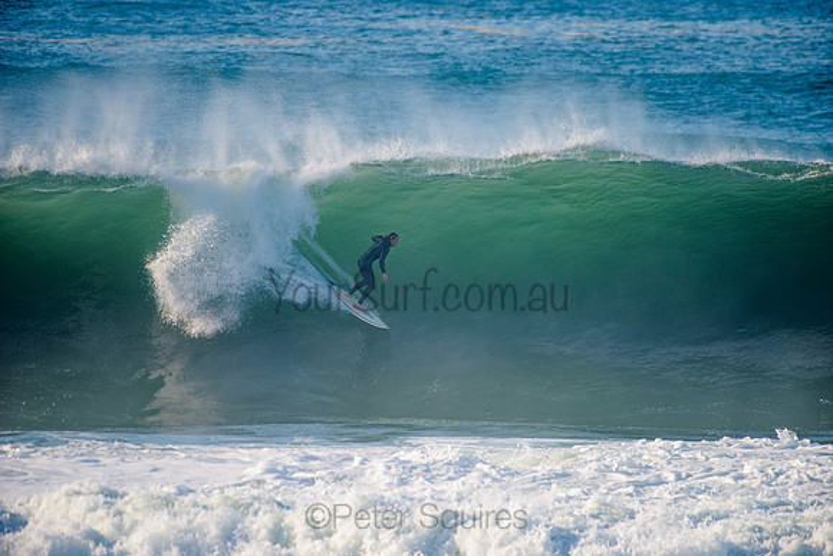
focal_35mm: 500
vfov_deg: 2.8
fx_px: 11572
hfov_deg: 4.1
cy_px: 278
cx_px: 416
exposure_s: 1/1600
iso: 250
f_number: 5.6
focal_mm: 500
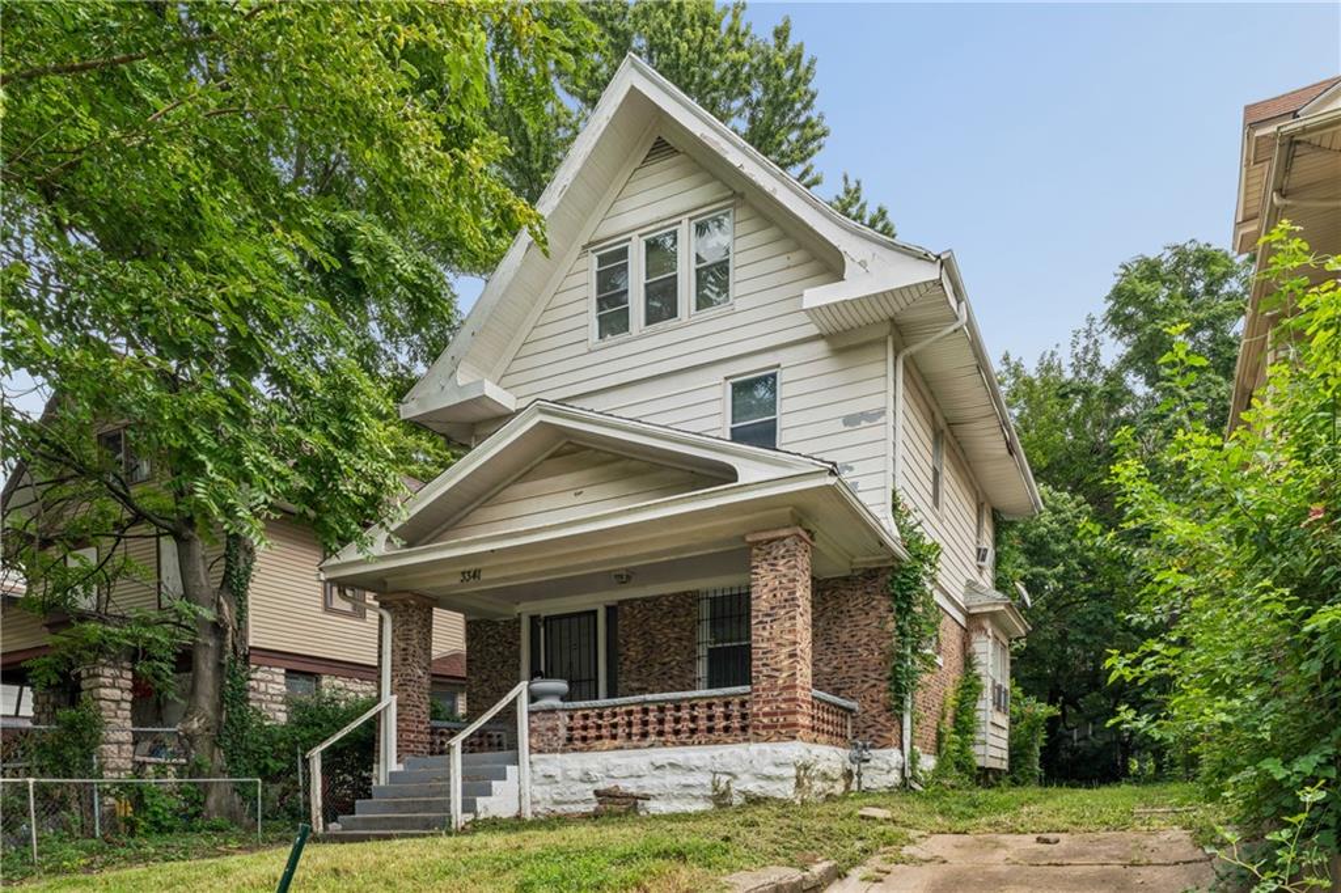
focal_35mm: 24
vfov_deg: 53.1
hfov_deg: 73.8
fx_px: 894
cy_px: 446
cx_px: 670
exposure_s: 1/8
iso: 100
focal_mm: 24
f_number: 22
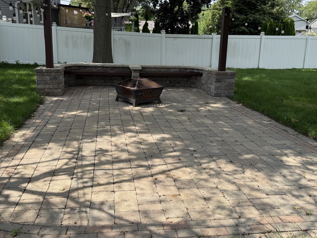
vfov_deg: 43.9
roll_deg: -1.0
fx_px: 293
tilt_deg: -10.7
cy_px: 96
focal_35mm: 32
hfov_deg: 56.8
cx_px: 152
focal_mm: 6.76
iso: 100
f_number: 1.78
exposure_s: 1/2611
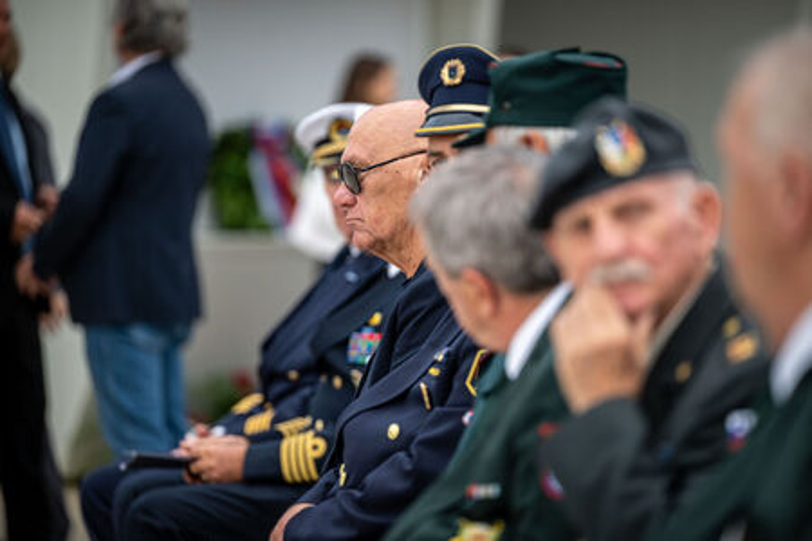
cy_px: 270
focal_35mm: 200
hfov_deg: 10.3
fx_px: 4511
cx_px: 406
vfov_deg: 6.9
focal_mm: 200
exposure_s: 1/320
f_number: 3.2
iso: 64
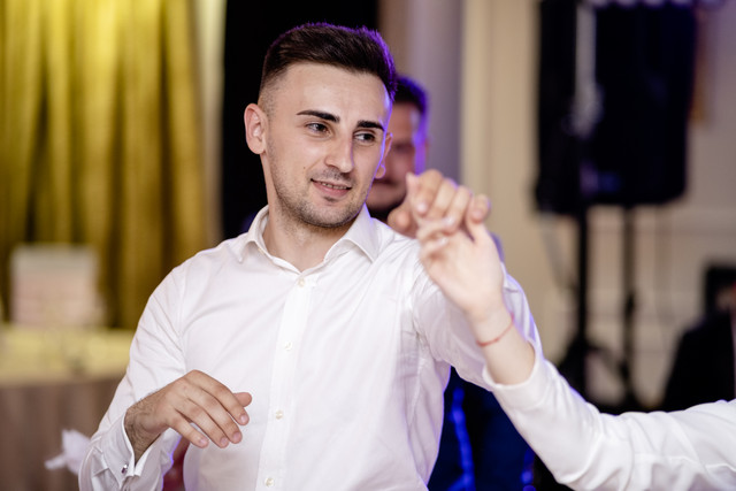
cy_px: 246
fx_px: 2617
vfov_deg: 10.7
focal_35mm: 128
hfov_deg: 16.0
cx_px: 368
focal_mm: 85
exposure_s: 1/200
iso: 800
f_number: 1.8
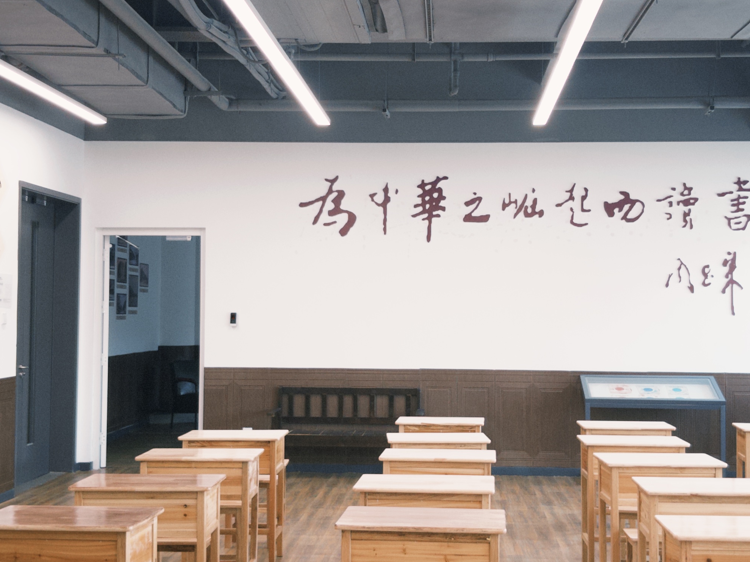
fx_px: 1148
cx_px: 405
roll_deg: +0.8
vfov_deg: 27.5
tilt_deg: +1.0
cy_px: 264
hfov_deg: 36.2
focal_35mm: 53
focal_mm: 5.7
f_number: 1.5
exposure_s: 1/113
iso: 32
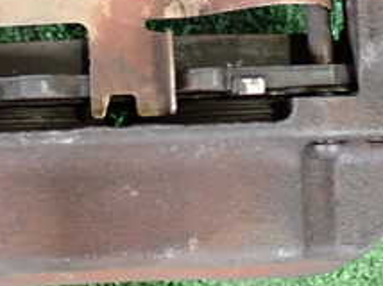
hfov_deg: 17.1
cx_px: 120
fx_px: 1271
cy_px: -11
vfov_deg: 12.7
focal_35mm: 115
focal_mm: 7.31
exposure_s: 1/40
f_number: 2.8
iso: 640
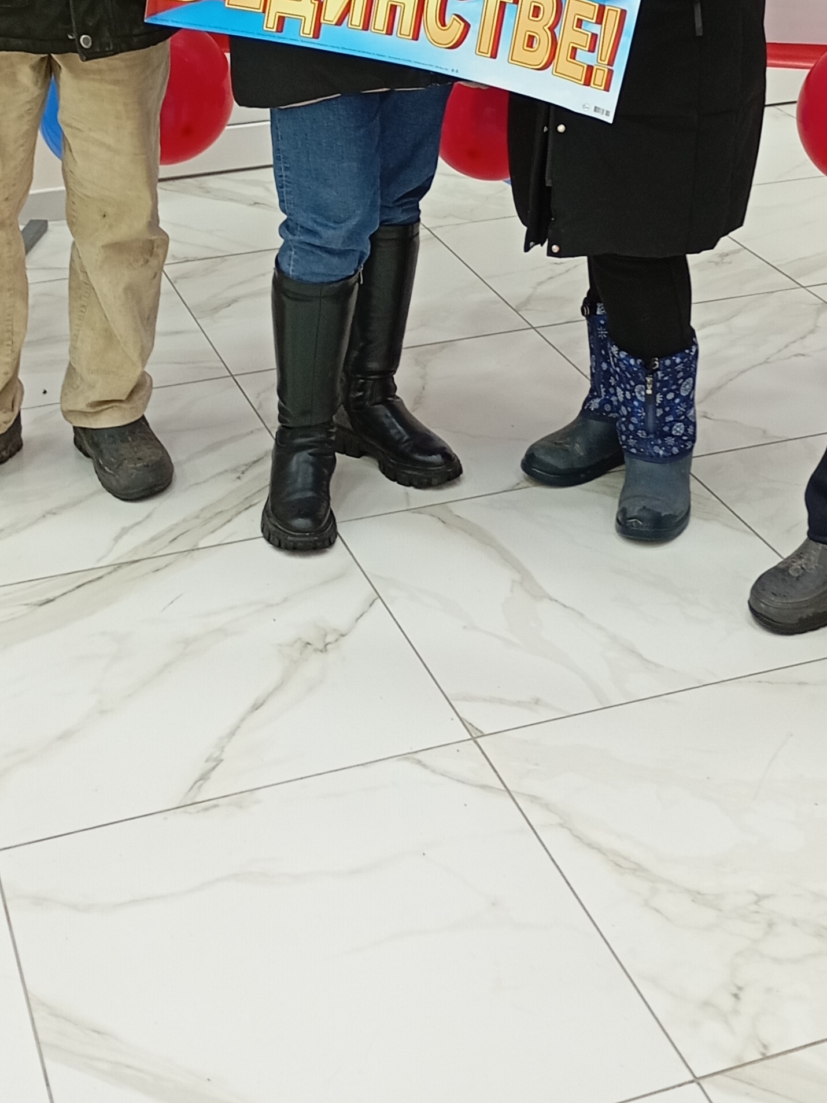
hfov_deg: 24.4
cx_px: 453
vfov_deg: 30.1
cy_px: 19
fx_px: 1911
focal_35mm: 60
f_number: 1.8
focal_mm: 4.27
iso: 529
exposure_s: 1/33.3
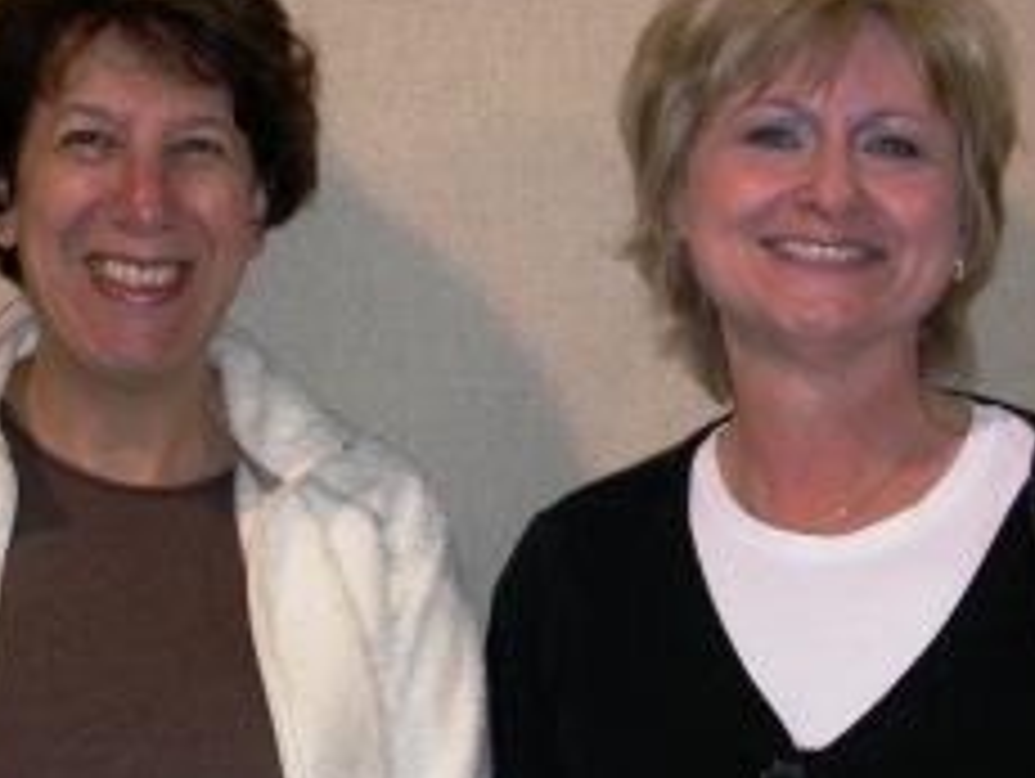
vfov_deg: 19.9
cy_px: 405
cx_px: 522
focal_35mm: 74
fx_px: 2215
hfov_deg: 26.3
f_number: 3.5
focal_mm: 6.3
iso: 50
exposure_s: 1/60.1
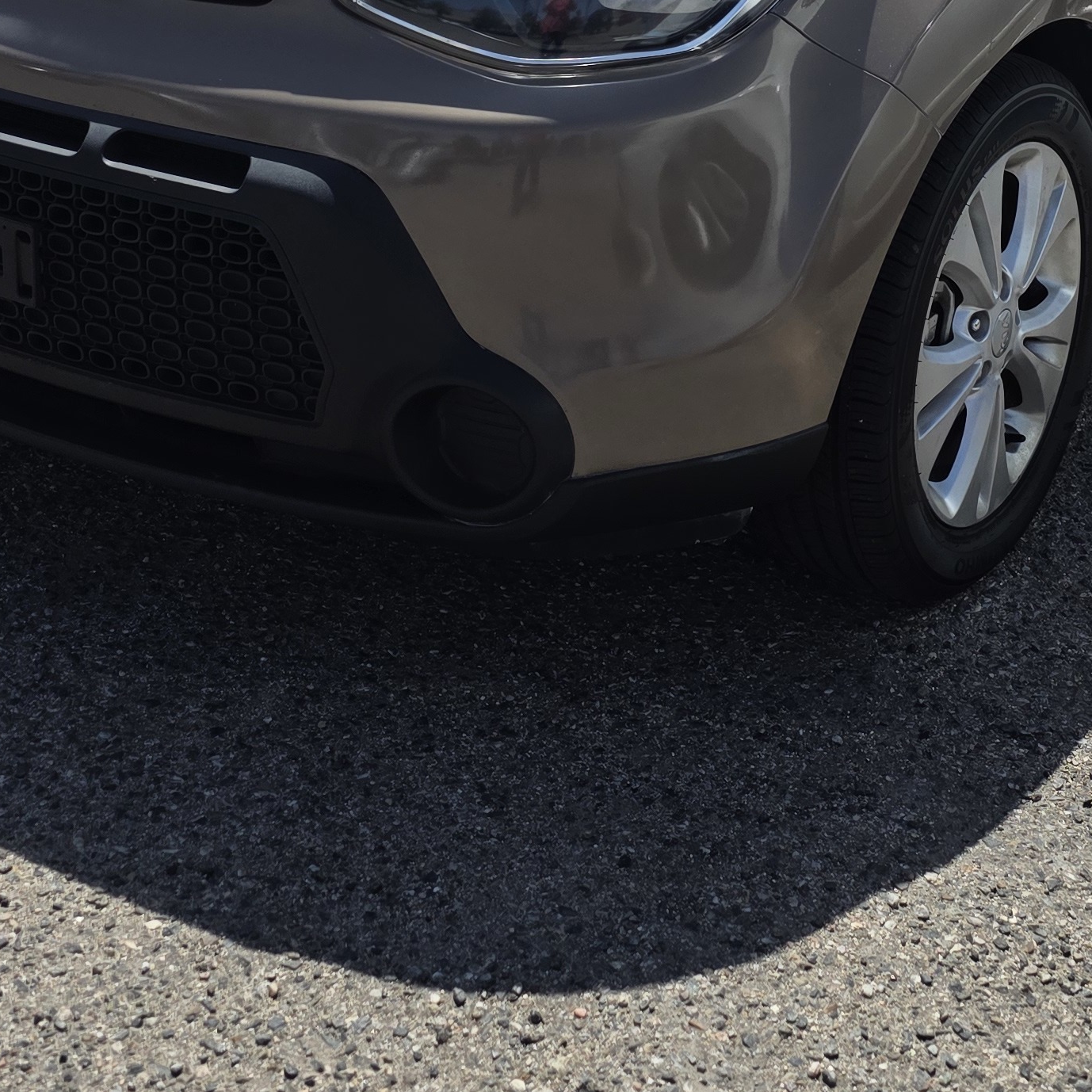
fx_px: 2106
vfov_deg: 27.2
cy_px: -39
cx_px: 721
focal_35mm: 59
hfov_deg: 28.9
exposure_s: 1/6809
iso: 80
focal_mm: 6.3
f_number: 1.7
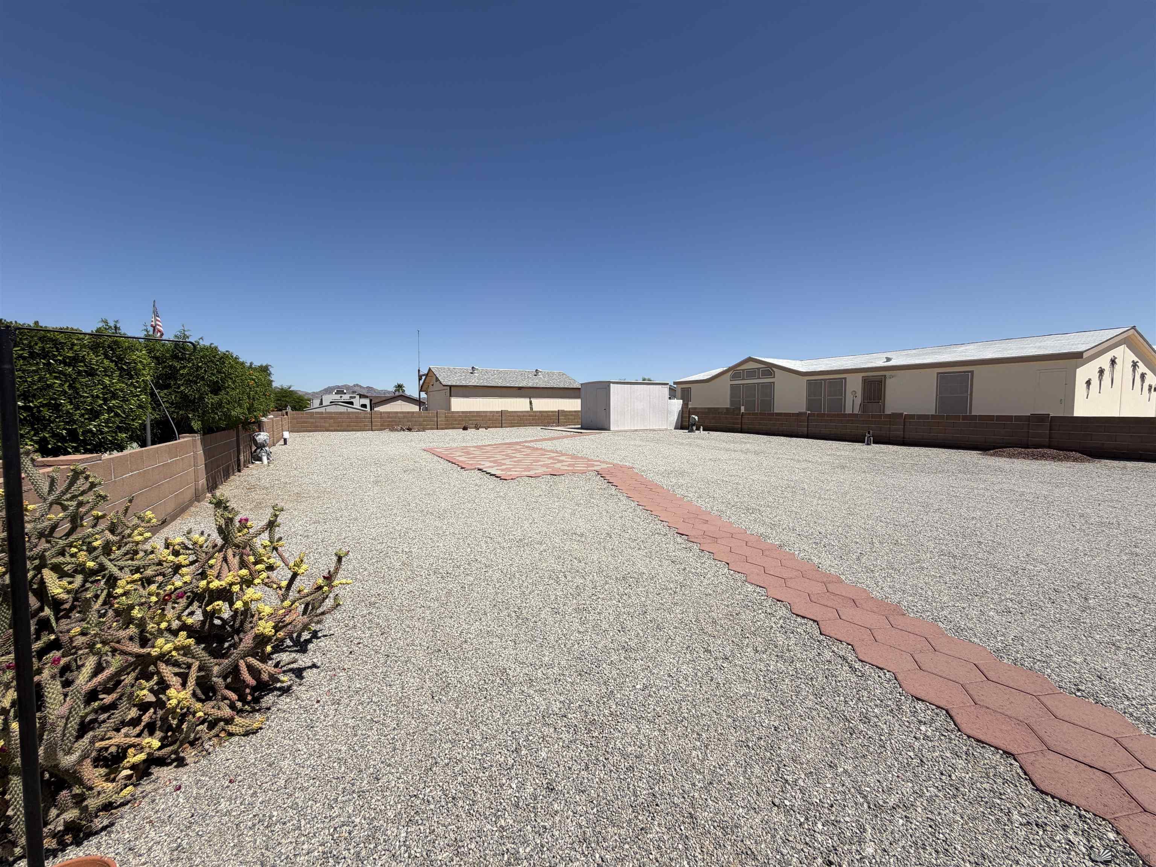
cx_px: 578
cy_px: 434
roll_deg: +0.2
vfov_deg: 85.7
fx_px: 468
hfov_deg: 102.1
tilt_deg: -3.9
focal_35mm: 14
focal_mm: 2.22
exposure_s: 1/1497
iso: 20
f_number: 2.2
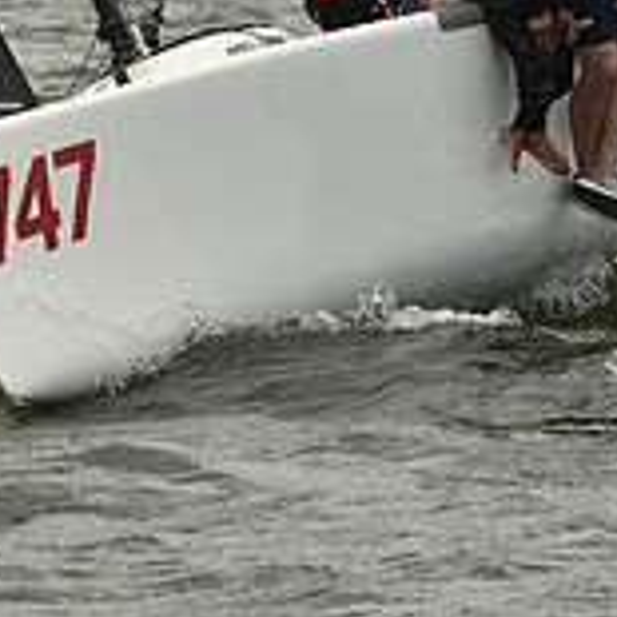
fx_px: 8994
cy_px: 125
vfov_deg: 3.9
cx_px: 72
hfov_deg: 3.9
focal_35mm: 446
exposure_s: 1/800
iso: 250
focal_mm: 140
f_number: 9
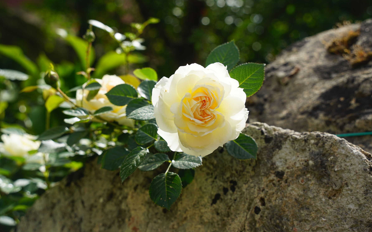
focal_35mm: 77
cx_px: 187
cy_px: 112
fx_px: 781
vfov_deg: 16.9
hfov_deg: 26.8
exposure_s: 1/160
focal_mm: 75
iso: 100
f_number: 8
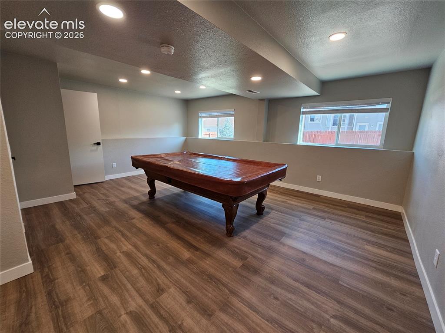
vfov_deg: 89.9
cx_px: 222
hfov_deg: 106.2
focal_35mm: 13
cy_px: 166
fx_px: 167
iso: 80
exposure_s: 1/60
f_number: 2.2
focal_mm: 2.2
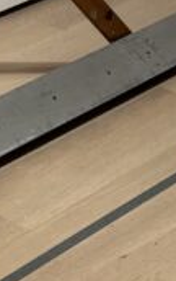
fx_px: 1254
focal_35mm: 164
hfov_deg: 7.7
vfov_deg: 11.5
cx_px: -171
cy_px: -276
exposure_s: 1/60
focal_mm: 5.96
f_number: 1.6
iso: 80
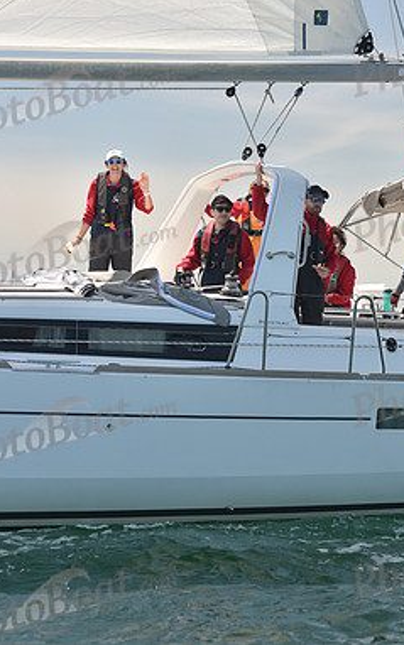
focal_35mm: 116
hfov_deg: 11.3
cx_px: 265
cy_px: 320
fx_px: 2042
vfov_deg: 18.0
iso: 250
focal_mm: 75
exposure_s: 1/800
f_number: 4
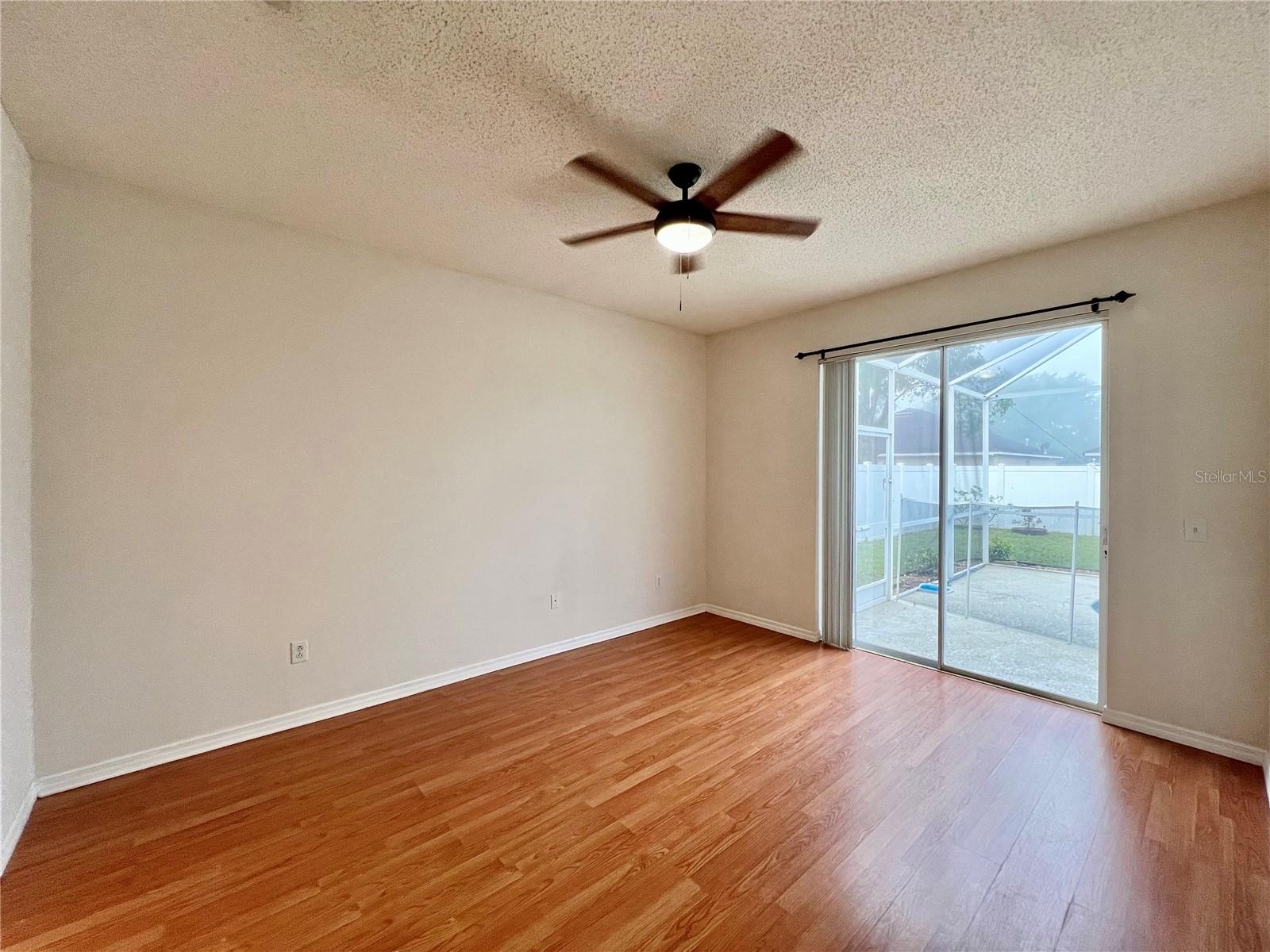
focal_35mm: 13
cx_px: 635
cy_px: 476
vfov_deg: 89.9
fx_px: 477
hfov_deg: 106.2
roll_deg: +0.4
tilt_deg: -0.9
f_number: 1.8
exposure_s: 1/120
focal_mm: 1.57
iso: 160
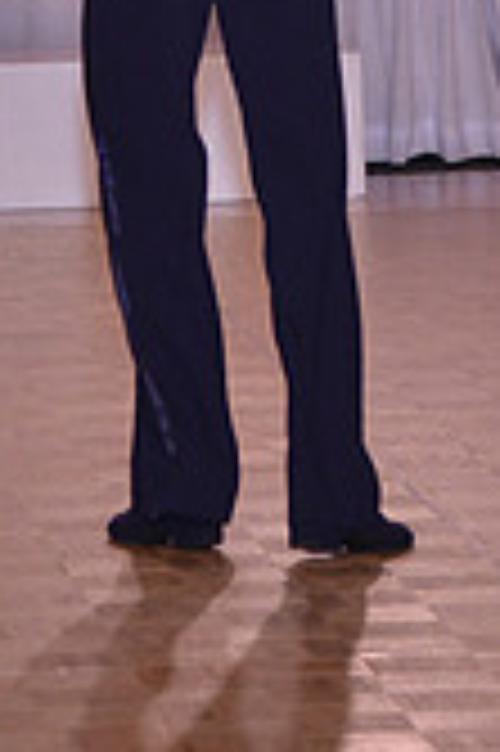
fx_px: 7619
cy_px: -491
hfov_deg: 3.8
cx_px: 169
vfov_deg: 5.6
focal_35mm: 365
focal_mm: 105
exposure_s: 1/250
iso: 1250
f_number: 4.5
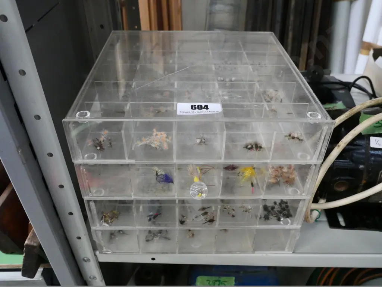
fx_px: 309
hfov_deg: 63.4
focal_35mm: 28
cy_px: 144
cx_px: 191
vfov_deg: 49.7
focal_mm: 14
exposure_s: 1/200
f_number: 5.6
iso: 6400
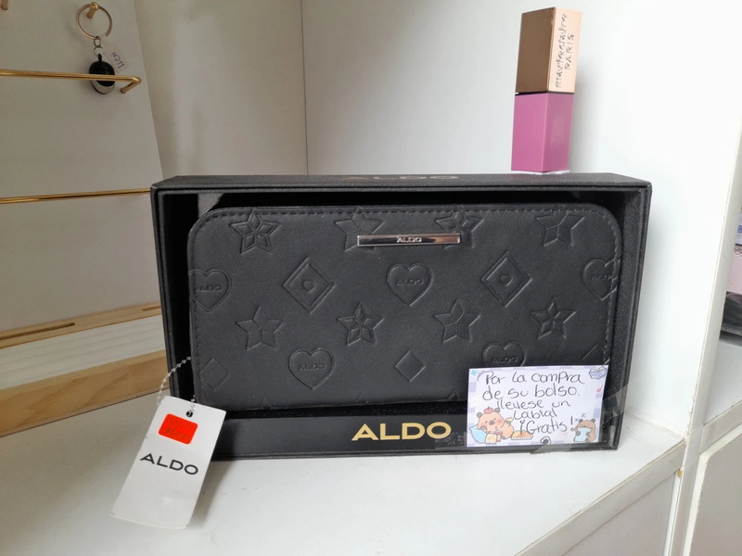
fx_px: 536
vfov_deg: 54.9
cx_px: 371
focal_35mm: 25
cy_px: 278
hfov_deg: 69.4
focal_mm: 4.6
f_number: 2
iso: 40
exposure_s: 1/60
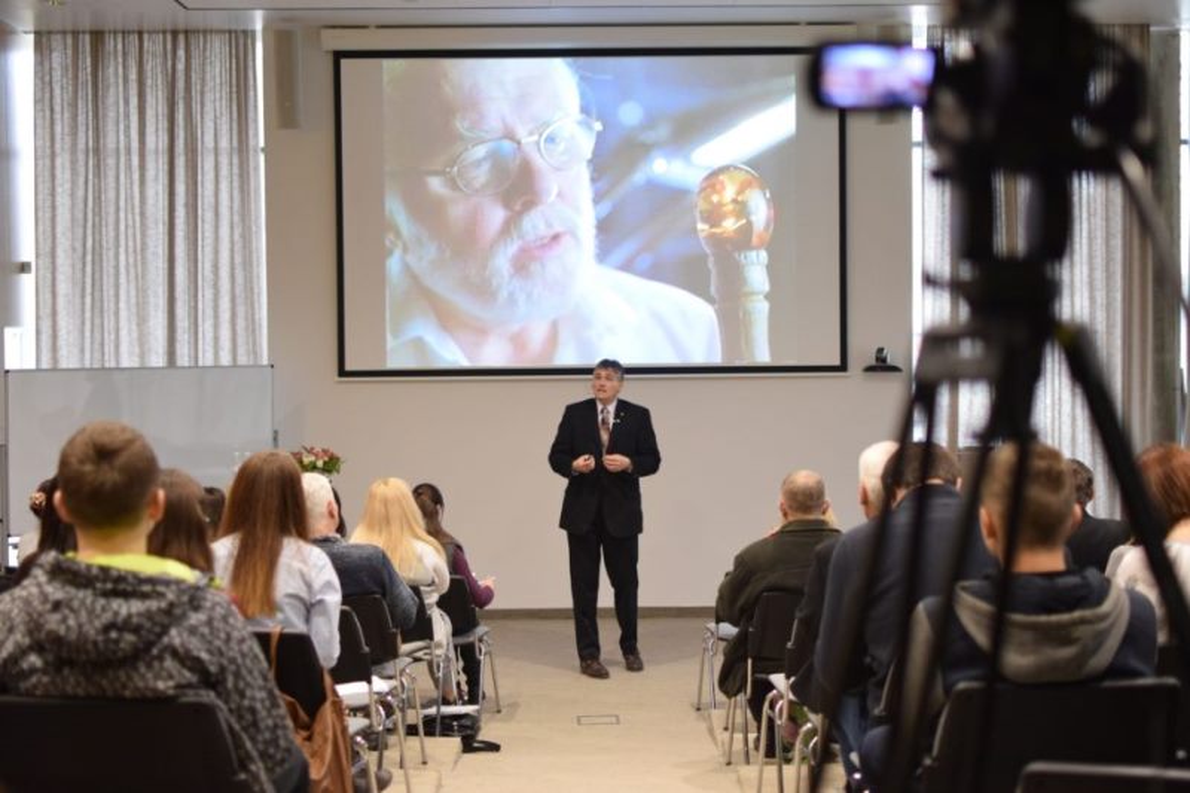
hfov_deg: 37.9
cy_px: 396
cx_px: 595
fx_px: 1735
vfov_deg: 25.7
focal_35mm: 52
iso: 1600
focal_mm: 35
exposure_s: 1/160
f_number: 2
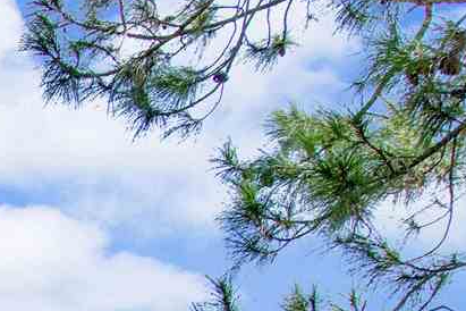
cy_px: 1001
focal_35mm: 142
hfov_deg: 9.8
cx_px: -1047
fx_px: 1838
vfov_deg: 8.0
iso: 200
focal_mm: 19
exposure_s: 1/125
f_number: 11
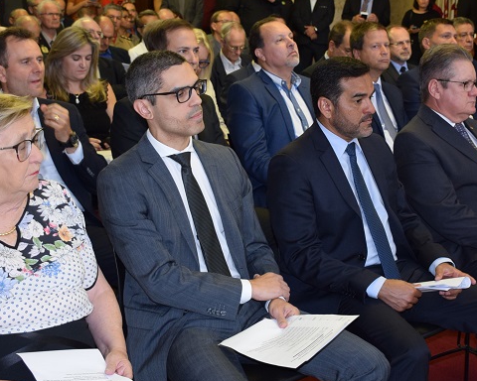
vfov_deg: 24.5
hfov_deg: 30.4
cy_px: 149
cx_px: 280
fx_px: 875
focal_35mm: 62
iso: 800
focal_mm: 22
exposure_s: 1/60
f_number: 4
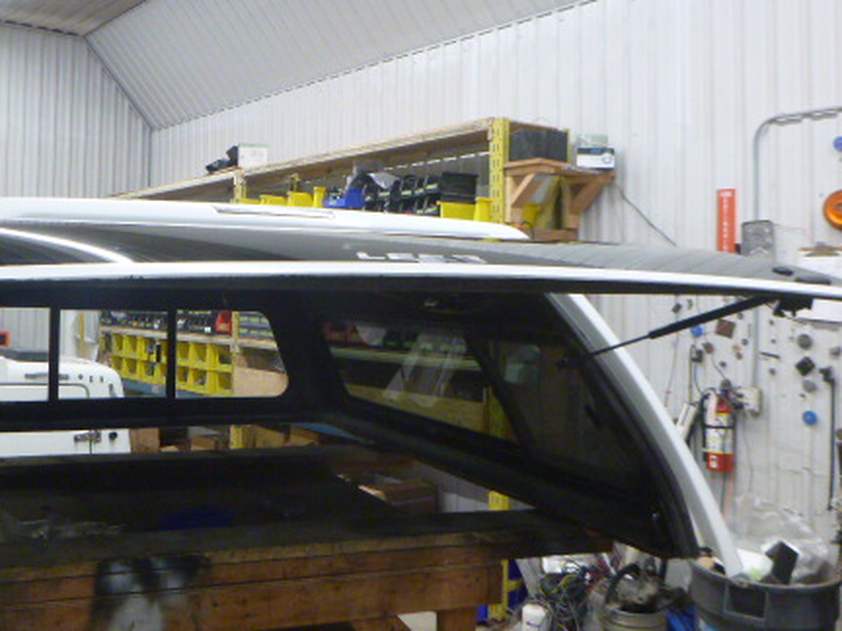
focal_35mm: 37
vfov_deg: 38.6
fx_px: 900
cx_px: 302
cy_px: 267
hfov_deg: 49.5
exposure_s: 1/25
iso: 400
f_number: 3.9
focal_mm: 4.5
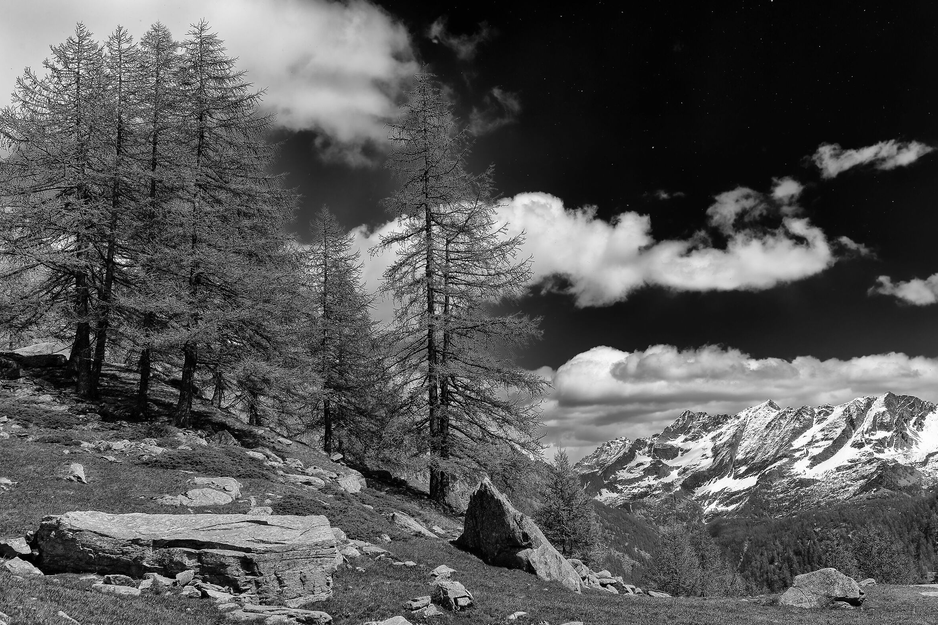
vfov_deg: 25.5
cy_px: 313
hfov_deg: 37.5
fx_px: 1381
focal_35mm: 53
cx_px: 473
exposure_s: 1/3200
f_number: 6.3
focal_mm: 35
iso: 200
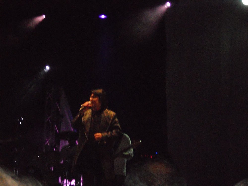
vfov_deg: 13.7
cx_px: 124
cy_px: 93
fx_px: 774
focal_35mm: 108
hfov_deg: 18.2
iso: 1600
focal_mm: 19.6
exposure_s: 1/60
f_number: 5.9
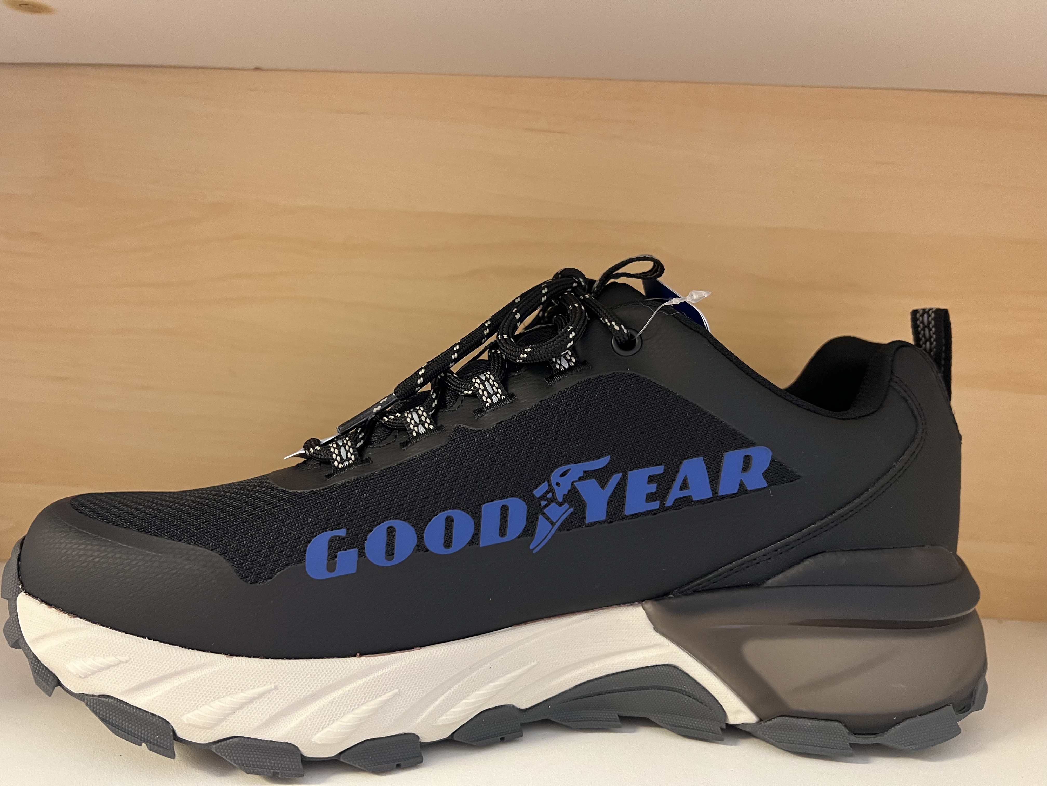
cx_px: 524
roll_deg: -2.5
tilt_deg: -5.7
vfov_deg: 53.1
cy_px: 393
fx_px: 786
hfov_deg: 67.3
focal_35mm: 26
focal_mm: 5.7
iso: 320
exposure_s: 1/50
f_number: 1.5
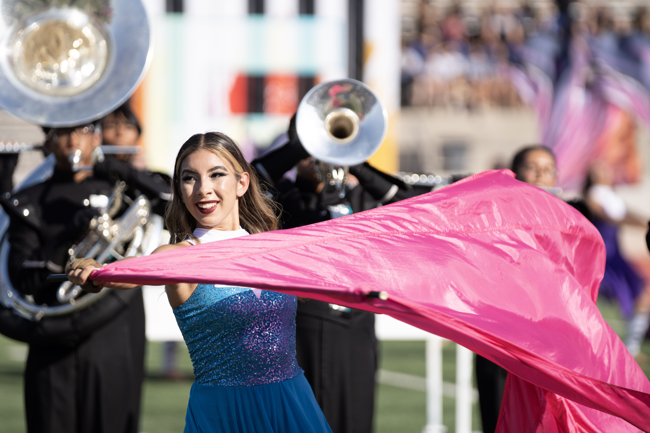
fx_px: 5200
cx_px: 325
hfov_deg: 7.2
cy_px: 216
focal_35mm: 288
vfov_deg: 4.8
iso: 100
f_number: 2.8
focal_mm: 192
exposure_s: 1/1600
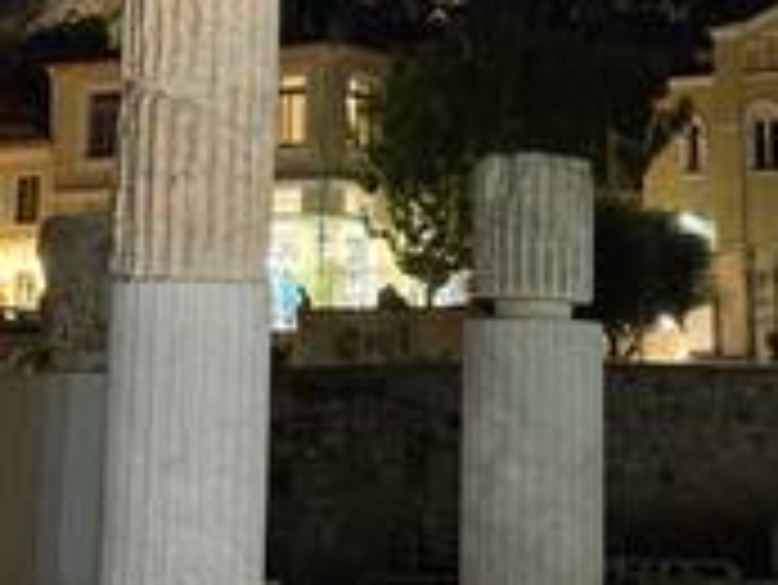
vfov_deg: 10.9
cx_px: 387
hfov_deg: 14.8
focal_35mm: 133
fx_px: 2991
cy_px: -202
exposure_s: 1/25
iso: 500
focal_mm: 6.76
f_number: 1.78
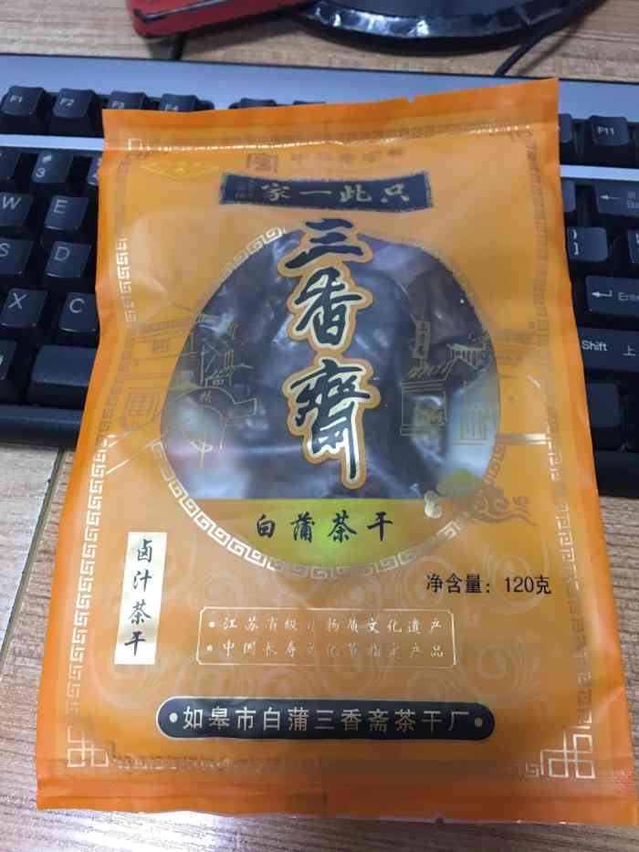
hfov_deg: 48.2
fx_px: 714
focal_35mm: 29
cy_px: 426
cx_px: 320
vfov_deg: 61.7
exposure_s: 1/17
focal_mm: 4.15
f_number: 2.2
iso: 100
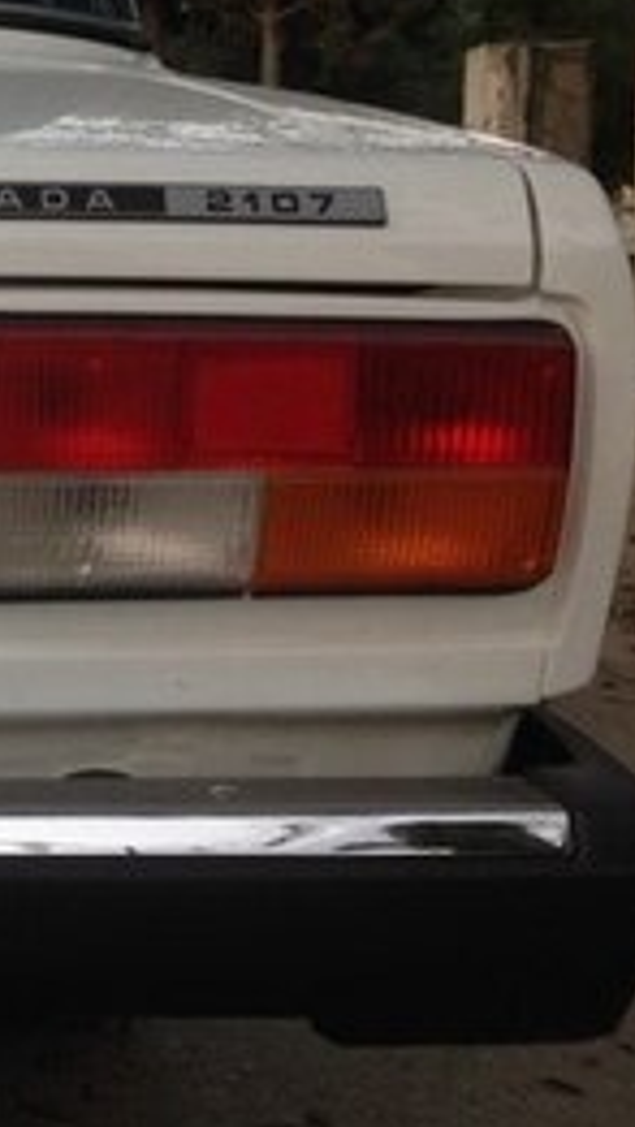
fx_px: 2721
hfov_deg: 12.0
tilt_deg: -3.4
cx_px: -605
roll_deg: -0.2
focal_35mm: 91
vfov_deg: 23.3
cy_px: 356
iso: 50
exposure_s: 1/60
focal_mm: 4.12
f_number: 2.4
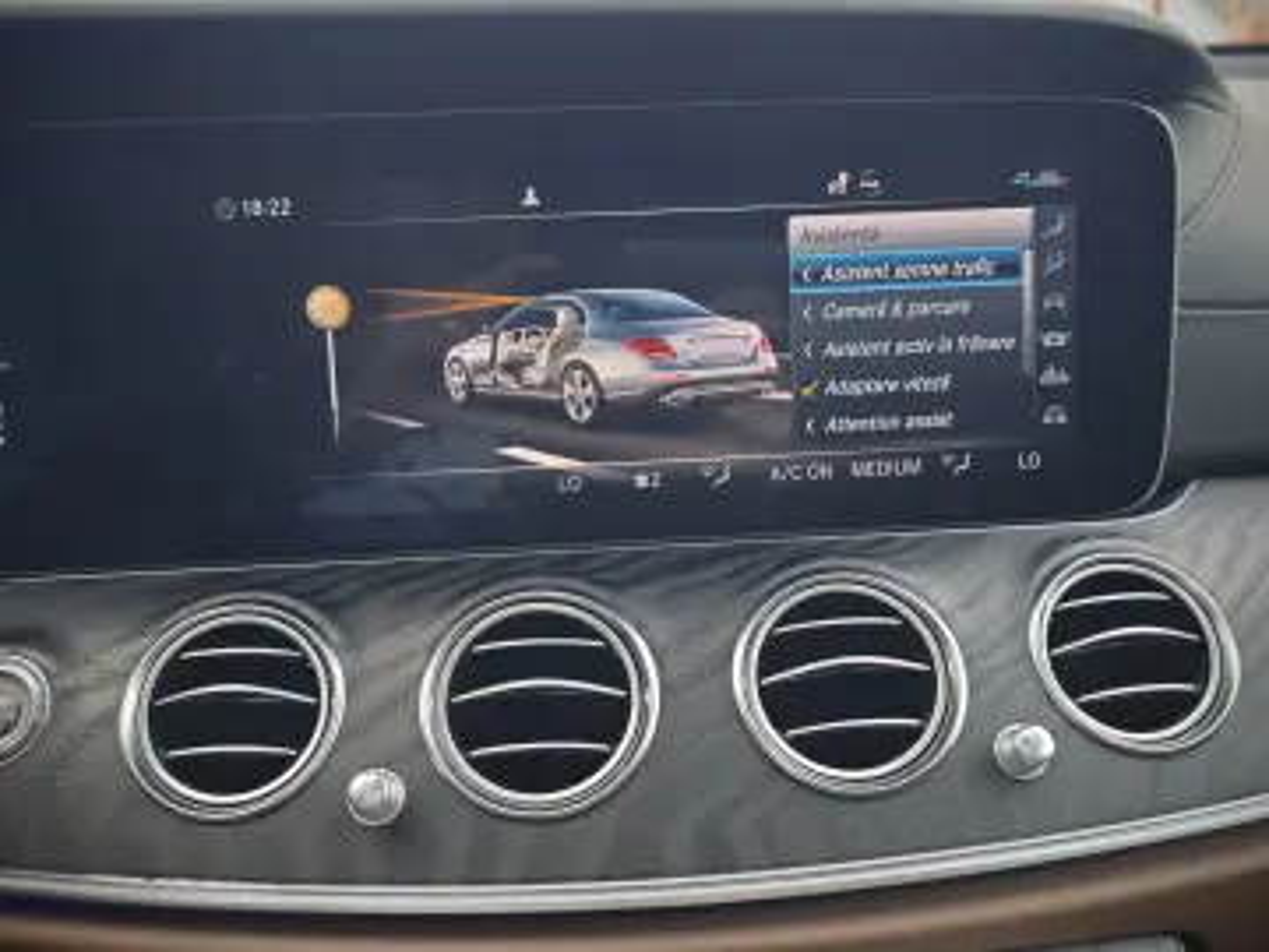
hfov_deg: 52.6
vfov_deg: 40.7
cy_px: 476
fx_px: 1283
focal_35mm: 35
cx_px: 634
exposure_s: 1/100
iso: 80
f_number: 1.4
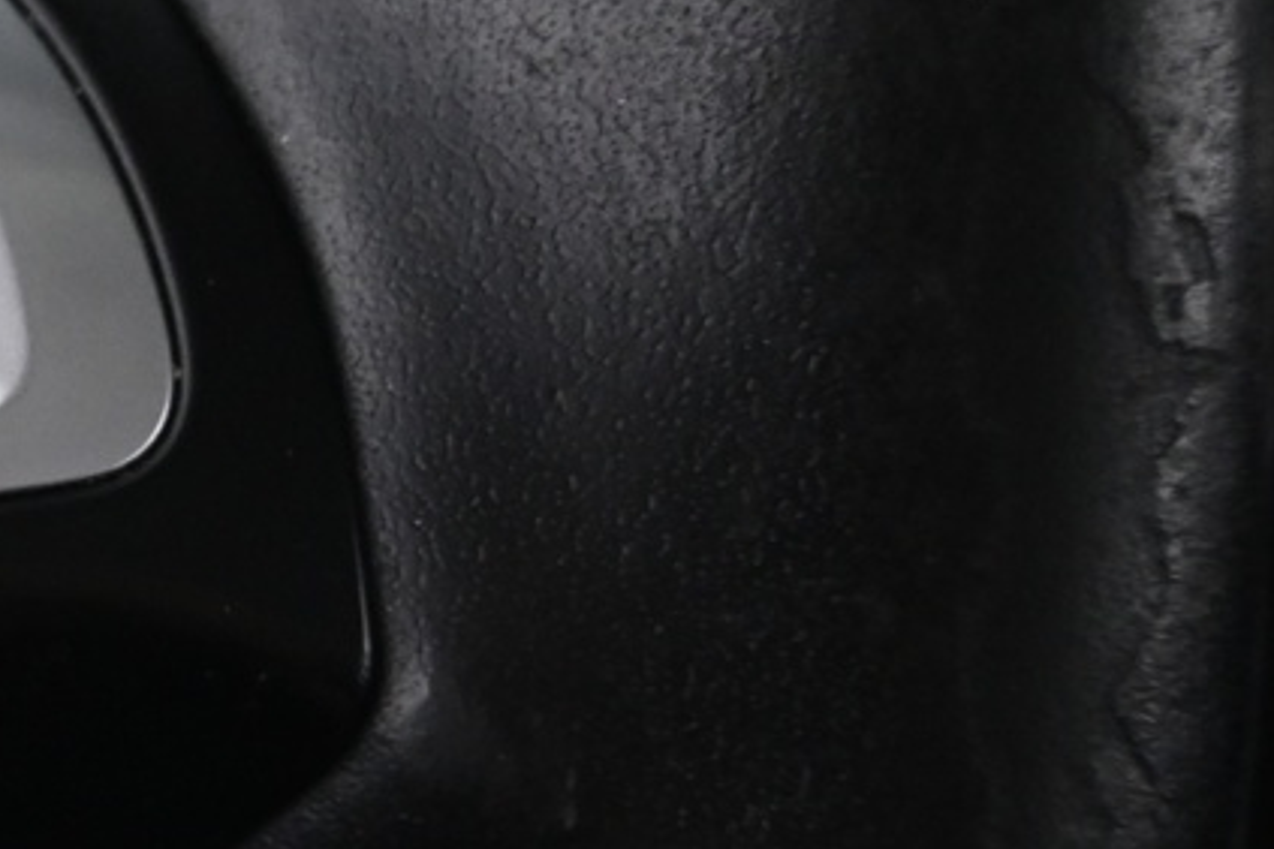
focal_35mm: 115
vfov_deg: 11.9
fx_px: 4069
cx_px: -907
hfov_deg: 15.6
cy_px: 698
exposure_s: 1/10
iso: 1600
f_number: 3.8
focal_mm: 20
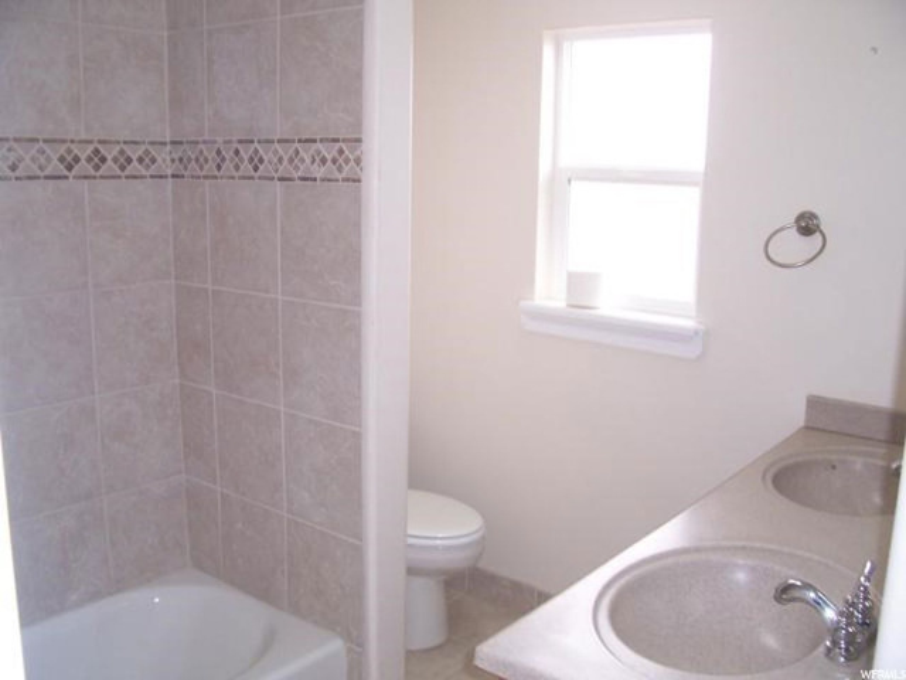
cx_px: 453
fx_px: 890
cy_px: 340
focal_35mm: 34
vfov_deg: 41.8
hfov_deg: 54.0
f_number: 2.7
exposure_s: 1/60
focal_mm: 5.6
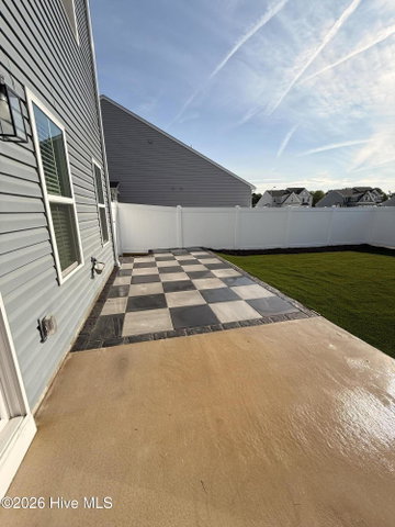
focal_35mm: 14
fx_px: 213
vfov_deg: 102.1
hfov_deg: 85.7
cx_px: 198
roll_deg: +0.2
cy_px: 264
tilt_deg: -13.0
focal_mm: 2.22
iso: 80
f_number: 2.2
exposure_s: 1/3289
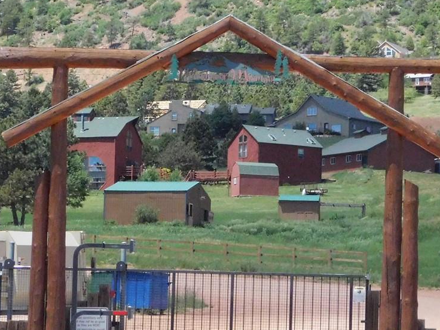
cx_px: 185
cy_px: 132
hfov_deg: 11.4
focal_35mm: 174
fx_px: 2212
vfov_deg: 8.5
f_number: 8.8
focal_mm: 14.2
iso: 800
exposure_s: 1/640
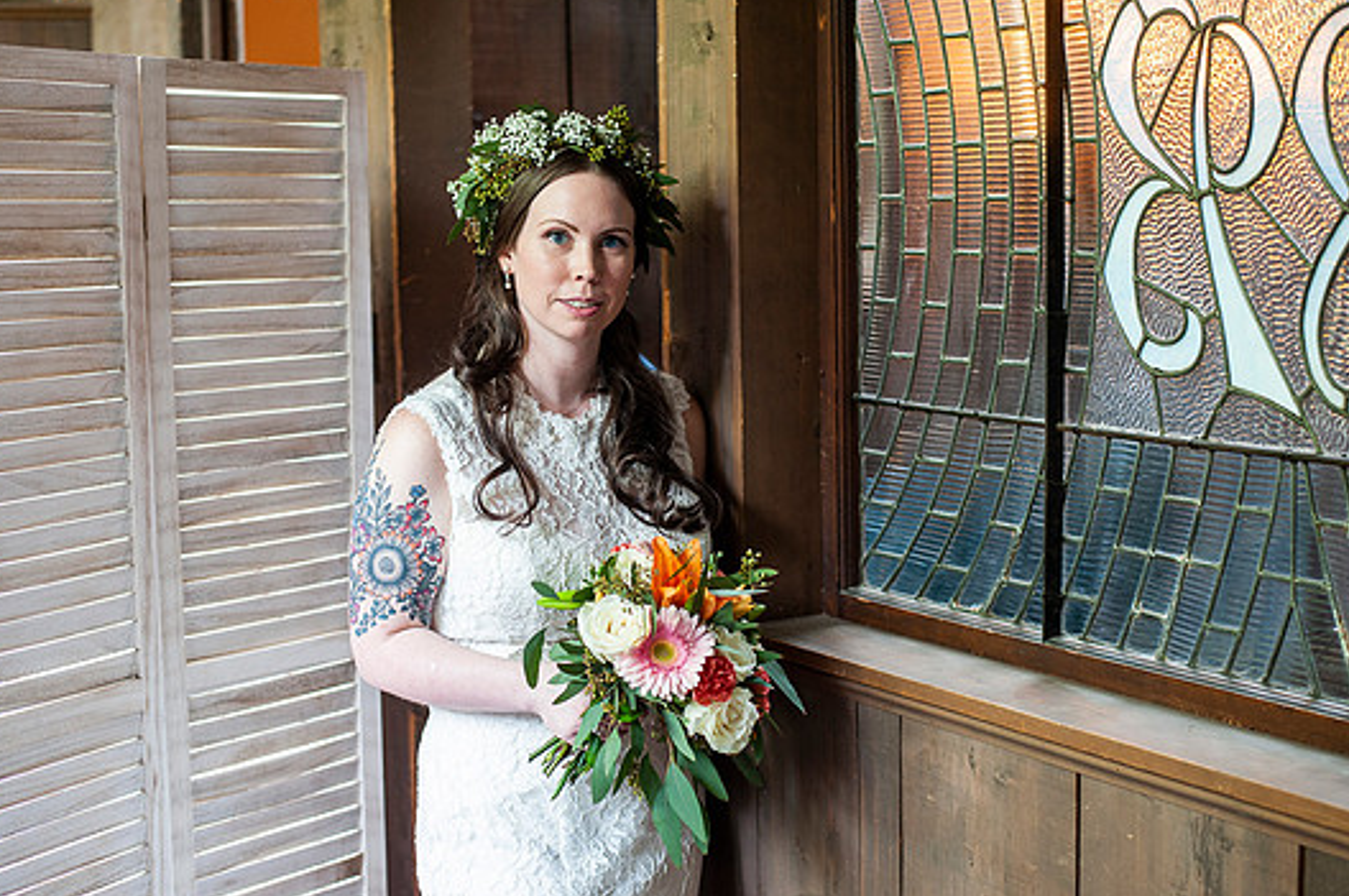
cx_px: 655
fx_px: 2134
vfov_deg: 23.7
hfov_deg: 35.1
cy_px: 436
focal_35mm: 57
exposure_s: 1/100
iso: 1000
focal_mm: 50
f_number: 2.8
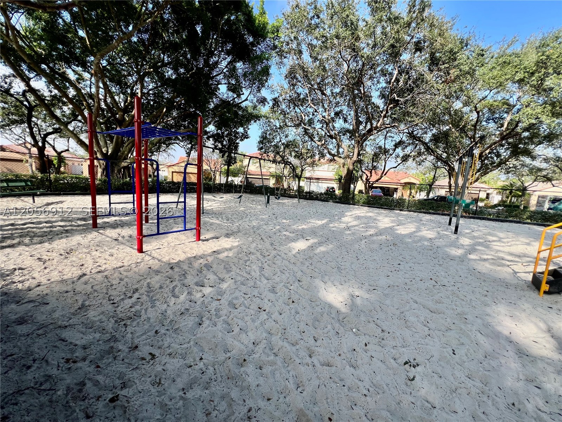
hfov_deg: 106.2
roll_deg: -3.5
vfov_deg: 89.9
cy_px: 211
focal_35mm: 13
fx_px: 211
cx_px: 281
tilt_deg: -8.9
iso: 32
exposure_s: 1/579
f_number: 1.8
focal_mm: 1.57
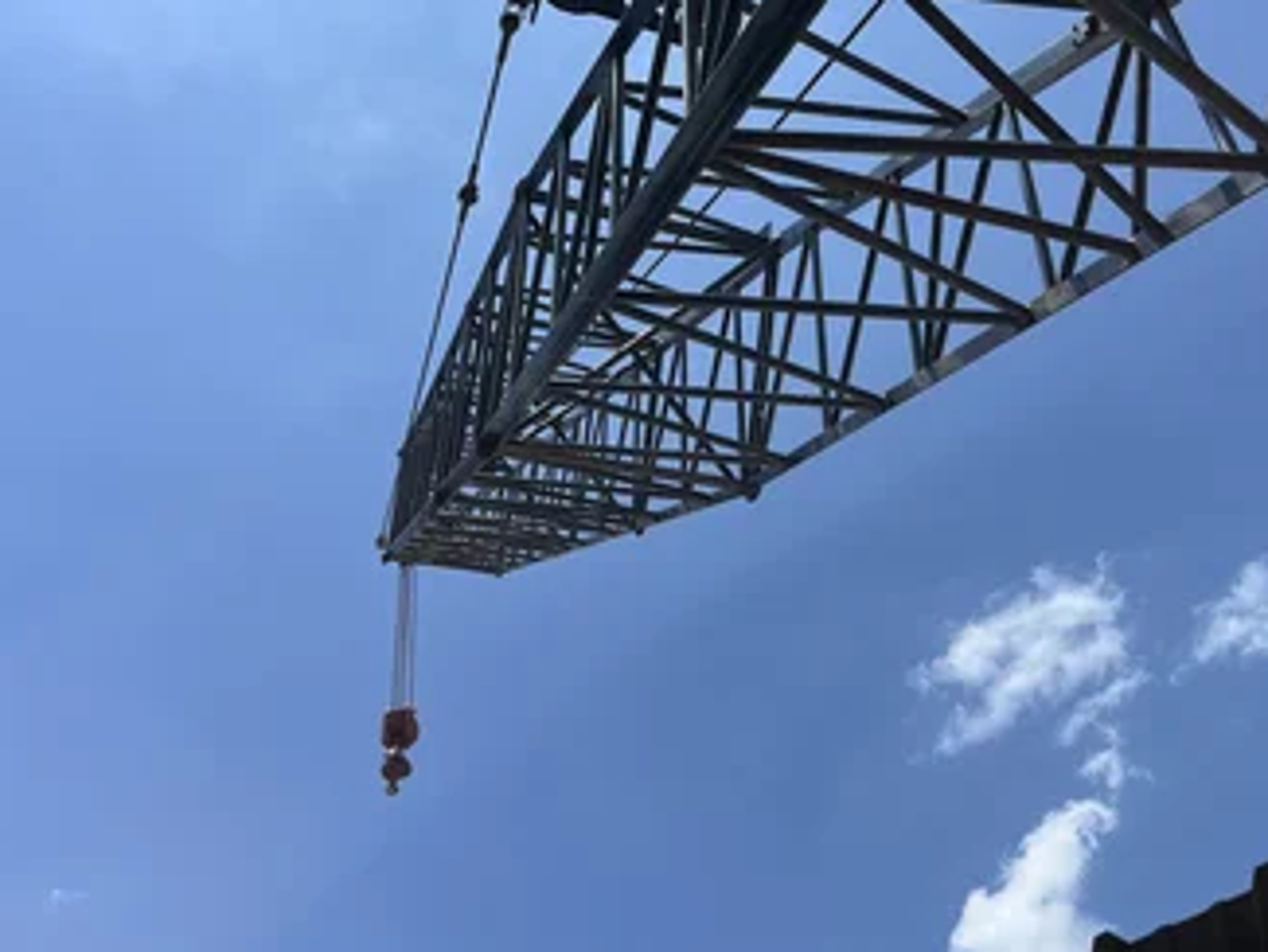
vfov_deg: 44.0
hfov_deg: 56.5
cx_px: 745
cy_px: 398
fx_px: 1173
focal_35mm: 32
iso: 50
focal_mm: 5.1
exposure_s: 1/4310
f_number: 1.6
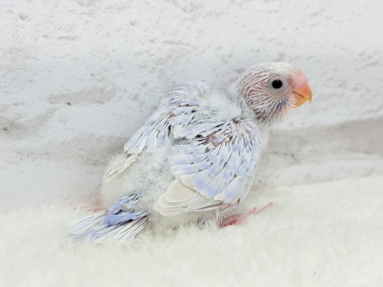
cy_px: 144
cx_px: 192
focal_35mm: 52
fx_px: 575
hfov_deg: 36.8
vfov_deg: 28.0
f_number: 1.6
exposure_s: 1/100
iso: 64
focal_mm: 5.96
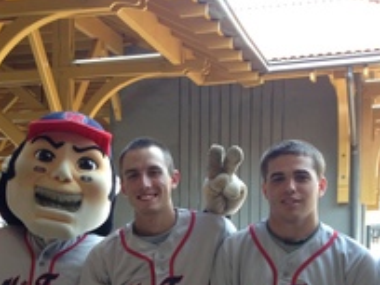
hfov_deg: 23.5
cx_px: 39
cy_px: 275
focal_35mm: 81
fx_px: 889
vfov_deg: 17.8
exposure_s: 1/120
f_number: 2.4
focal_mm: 4.13
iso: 50
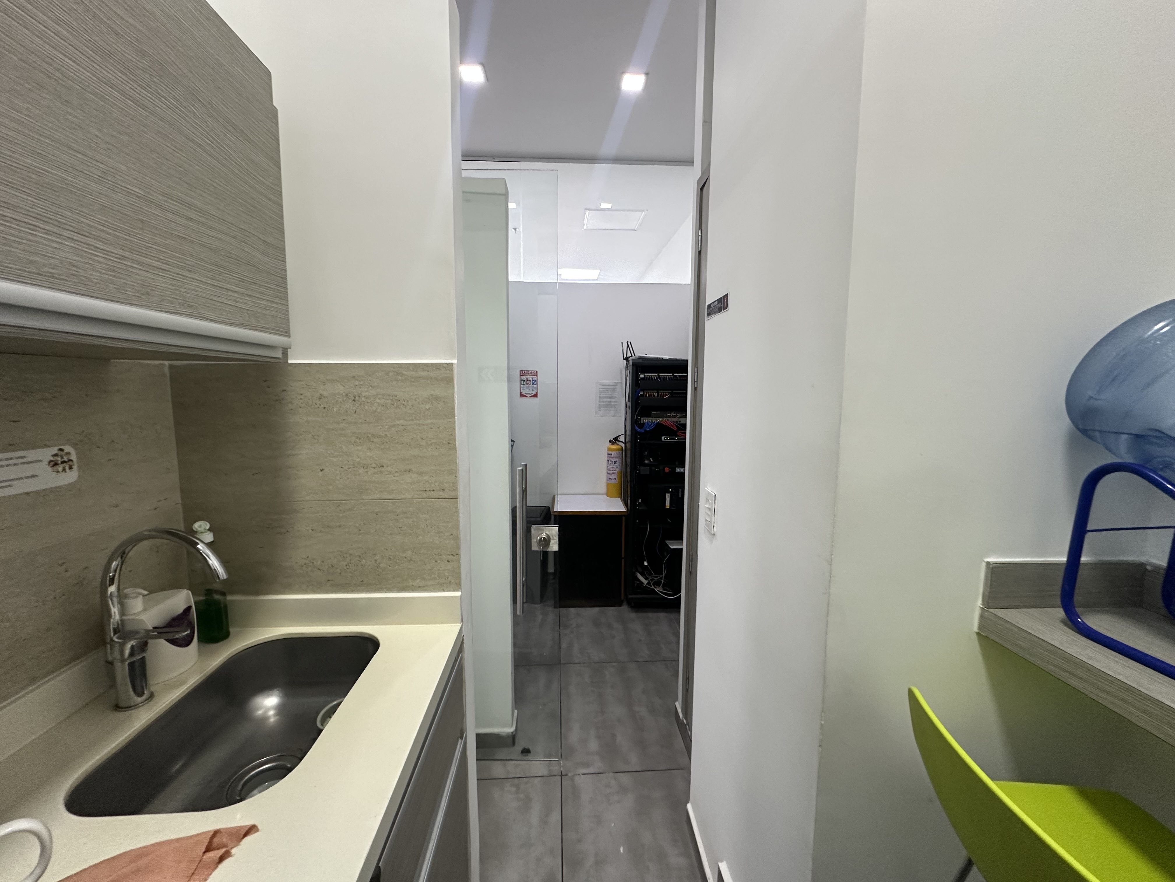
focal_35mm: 14
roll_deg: +0.1
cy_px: 441
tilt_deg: -6.5
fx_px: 475
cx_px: 588
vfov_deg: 85.7
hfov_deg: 102.1
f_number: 2.2
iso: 200
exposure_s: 1/60
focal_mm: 2.22
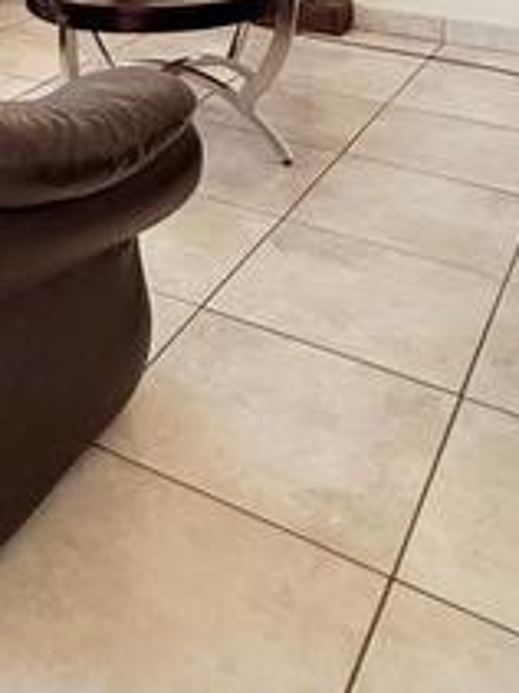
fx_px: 1061
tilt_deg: -2.0
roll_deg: -0.1
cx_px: -13
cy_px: -217
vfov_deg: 29.1
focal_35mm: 53
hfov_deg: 25.9
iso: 160
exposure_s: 1/100
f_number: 2.2
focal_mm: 2.22
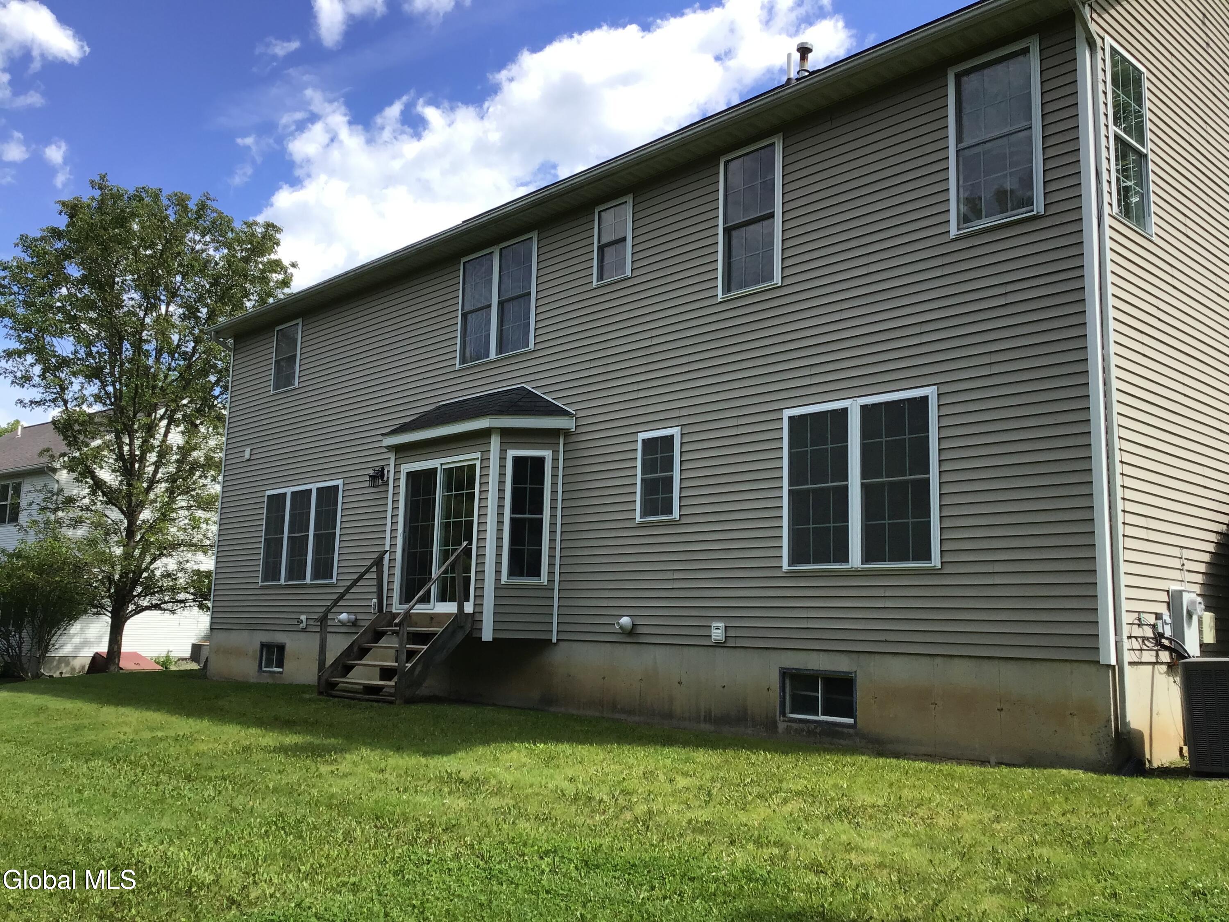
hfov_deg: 58.4
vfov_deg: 45.4
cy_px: 461
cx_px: 614
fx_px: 1101
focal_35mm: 31
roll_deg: -2.4
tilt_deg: +9.7
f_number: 2.4
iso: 25
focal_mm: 3.3
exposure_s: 1/715
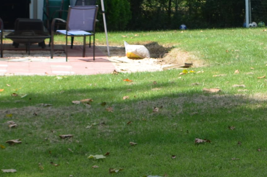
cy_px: 12
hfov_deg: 9.6
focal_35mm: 213
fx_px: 1577
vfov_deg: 6.4
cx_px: 251
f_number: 6.3
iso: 100
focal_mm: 40
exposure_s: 1/160
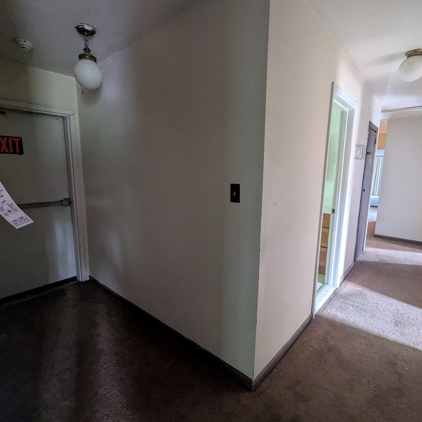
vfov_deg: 87.4
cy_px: 207
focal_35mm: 16
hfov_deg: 87.4
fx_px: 221
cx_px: 208
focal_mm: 1.95
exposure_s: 1/23.8
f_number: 2.2
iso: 494
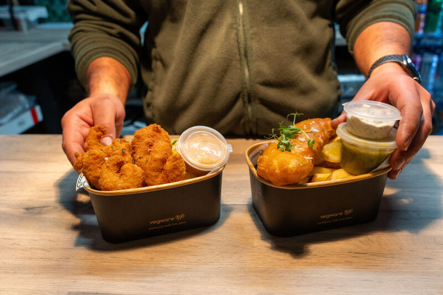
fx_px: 392
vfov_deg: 41.2
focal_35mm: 32
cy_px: 148
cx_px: 222
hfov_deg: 58.9
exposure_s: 1/200
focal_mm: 31.9
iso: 2500
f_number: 6.3
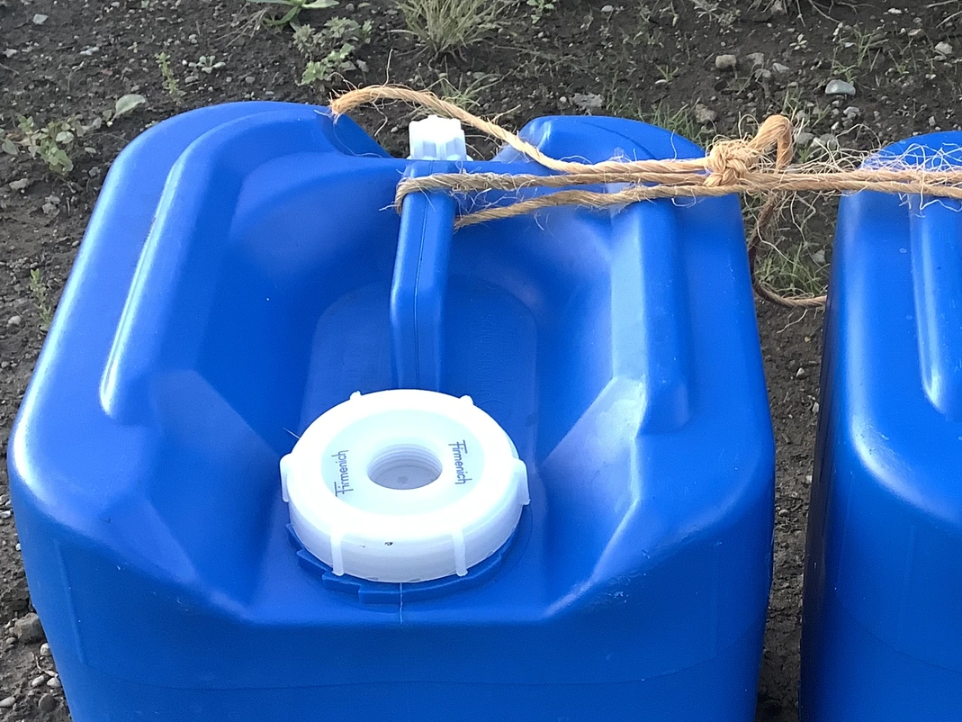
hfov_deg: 32.2
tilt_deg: -40.9
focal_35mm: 58
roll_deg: -0.8
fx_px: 1612
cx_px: 787
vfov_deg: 25.0
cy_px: 537
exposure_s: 1/60
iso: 100
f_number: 2.4
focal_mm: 3.3
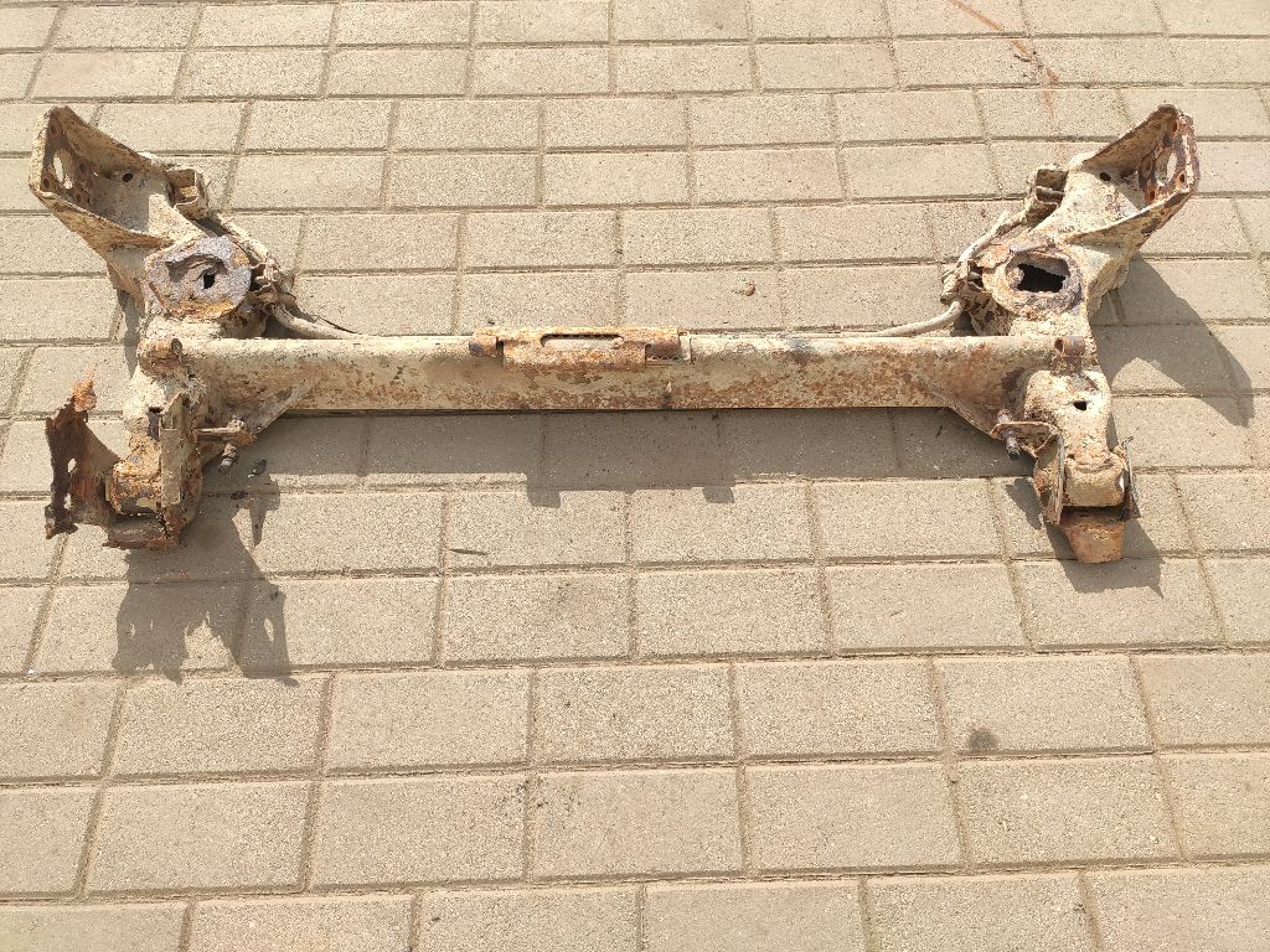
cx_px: 635
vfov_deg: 53.1
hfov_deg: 67.3
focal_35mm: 26
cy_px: 476
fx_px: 954
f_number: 1.75
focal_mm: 4.77
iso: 112
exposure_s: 1/807
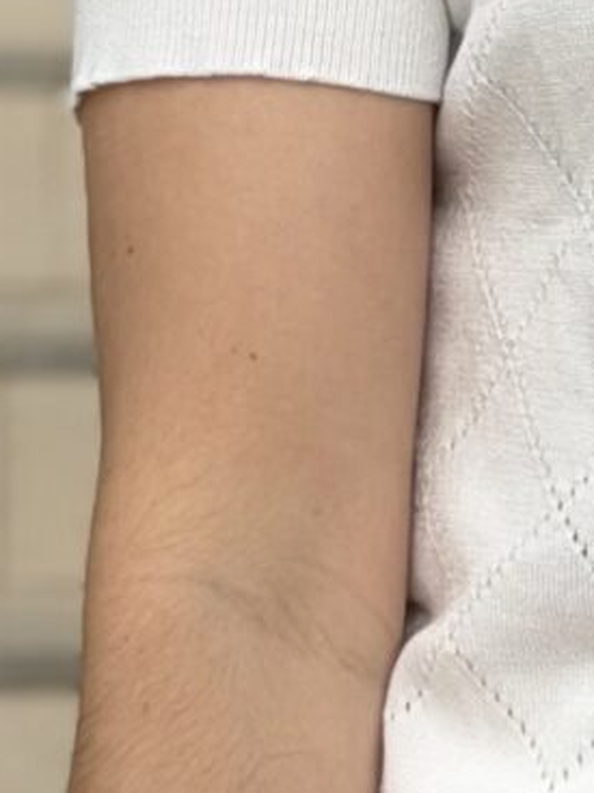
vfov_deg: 5.9
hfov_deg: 4.4
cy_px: 287
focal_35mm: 335
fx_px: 7669
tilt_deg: -1.7
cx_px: 1058
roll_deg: -0.4
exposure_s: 1/740
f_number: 1.78
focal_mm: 6.76
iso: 80
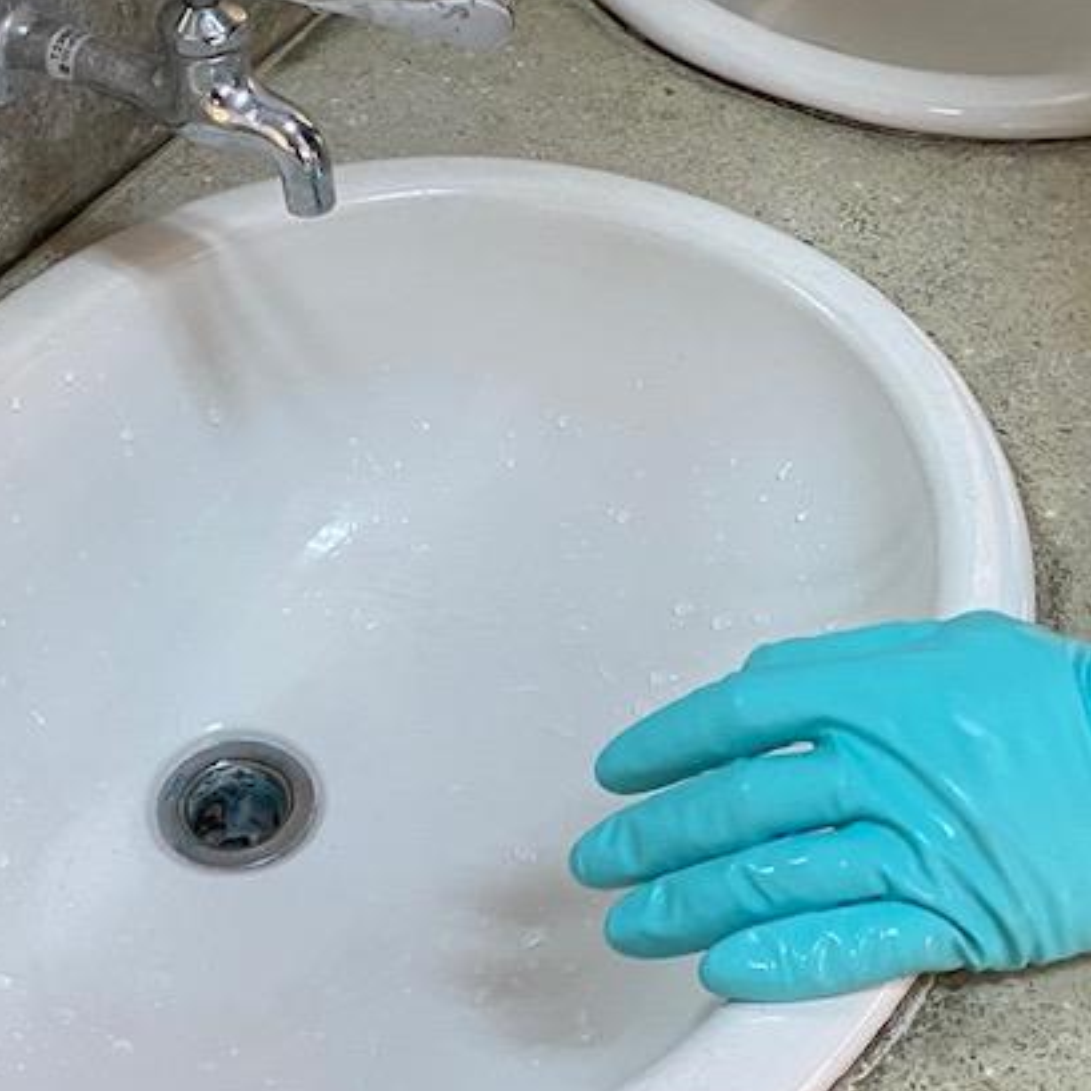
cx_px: 624
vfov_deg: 44.4
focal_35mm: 36
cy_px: 267
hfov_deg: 45.9
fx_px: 1284
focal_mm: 4.2
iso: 200
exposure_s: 1/60
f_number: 1.8
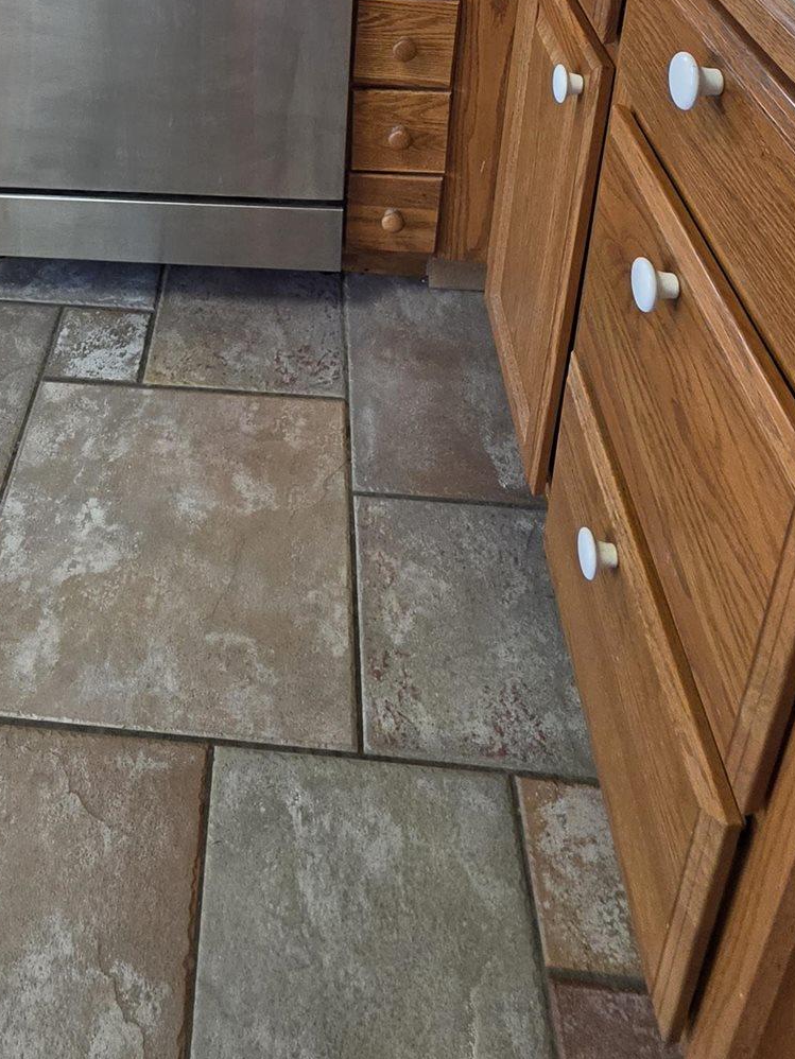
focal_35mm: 30
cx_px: 223
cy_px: -76
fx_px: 918
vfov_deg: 46.3
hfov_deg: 45.6
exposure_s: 1/120
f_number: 1.9
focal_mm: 2.2
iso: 200
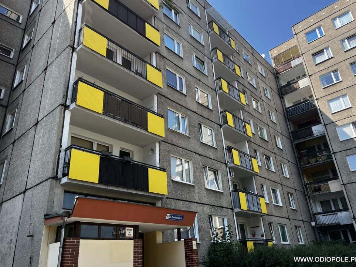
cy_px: 132
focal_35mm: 27
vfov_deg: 51.3
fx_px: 278
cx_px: 183
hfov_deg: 65.3
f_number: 1.5
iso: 50
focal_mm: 5.7
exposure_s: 1/1972
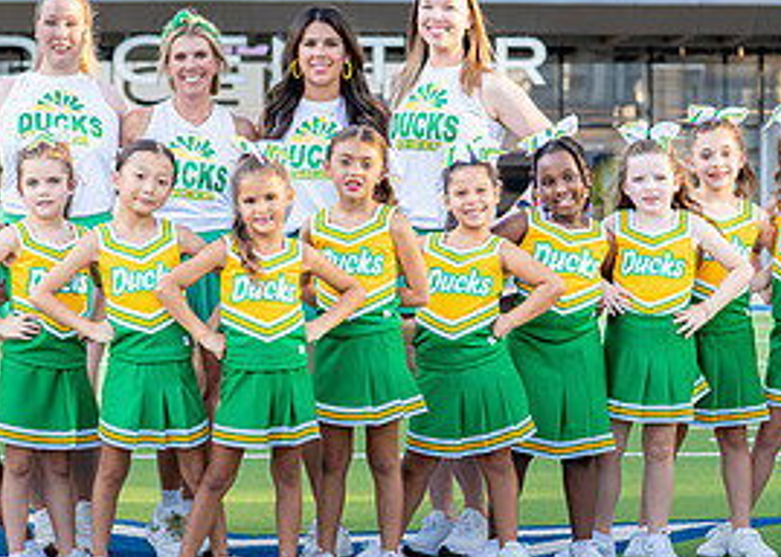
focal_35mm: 148
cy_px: 329
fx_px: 3282
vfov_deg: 9.7
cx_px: 244
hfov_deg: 13.5
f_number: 2.8
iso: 320
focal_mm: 50
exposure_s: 1/800
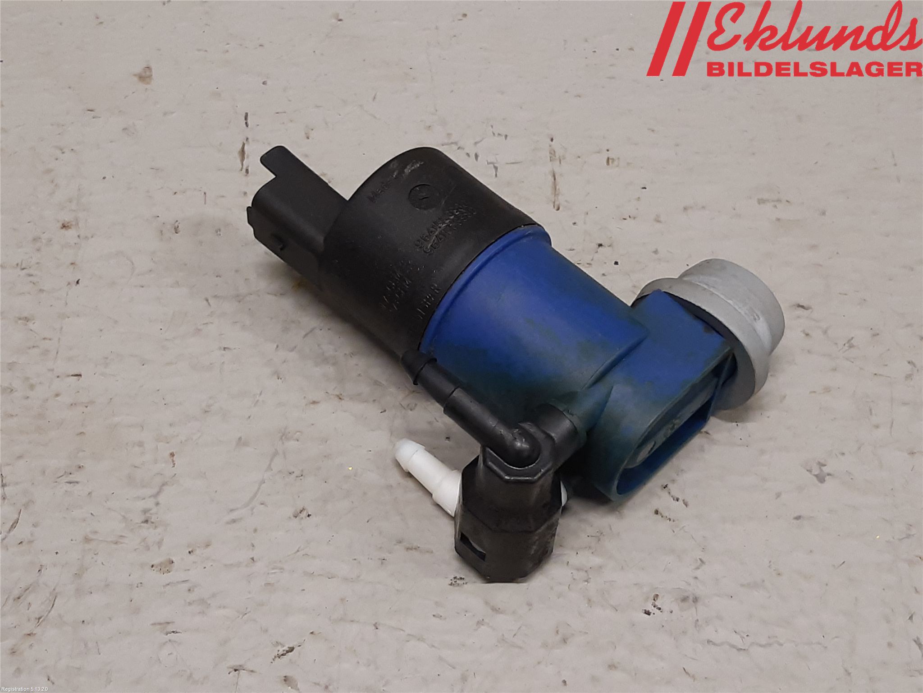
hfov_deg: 67.3
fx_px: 693
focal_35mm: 26
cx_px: 462
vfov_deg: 53.1
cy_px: 346
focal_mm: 3.93
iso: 125
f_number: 1.7
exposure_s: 1/50
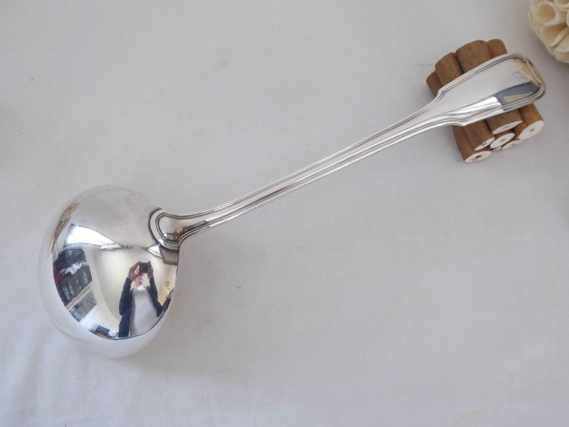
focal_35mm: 39
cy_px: 214
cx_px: 284
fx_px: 641
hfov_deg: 47.9
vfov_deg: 36.8
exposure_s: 1/40
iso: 400
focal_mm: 6.7
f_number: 3.7
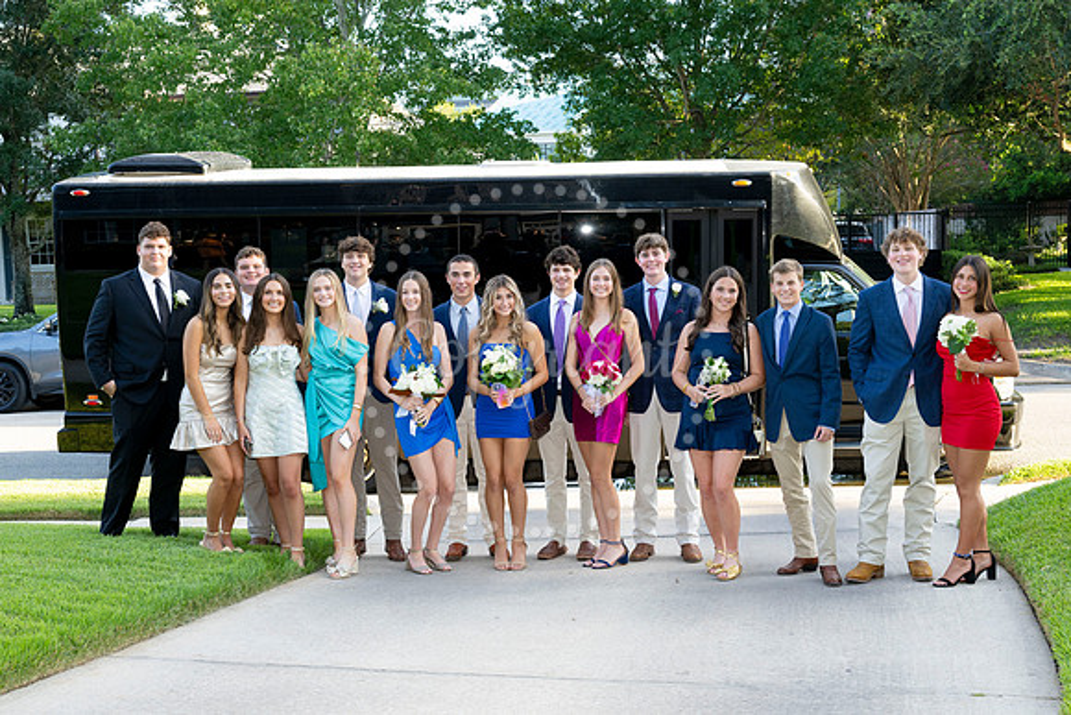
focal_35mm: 45
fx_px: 1338
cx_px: 539
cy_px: 357
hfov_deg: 43.6
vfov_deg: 29.9
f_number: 7.1
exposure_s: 1/100
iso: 400
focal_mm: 42
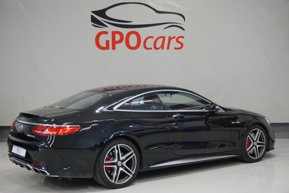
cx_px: 144
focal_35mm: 51
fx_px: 409
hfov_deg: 38.9
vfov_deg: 26.5
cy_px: 96
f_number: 5
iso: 3200
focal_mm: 34
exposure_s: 1/160
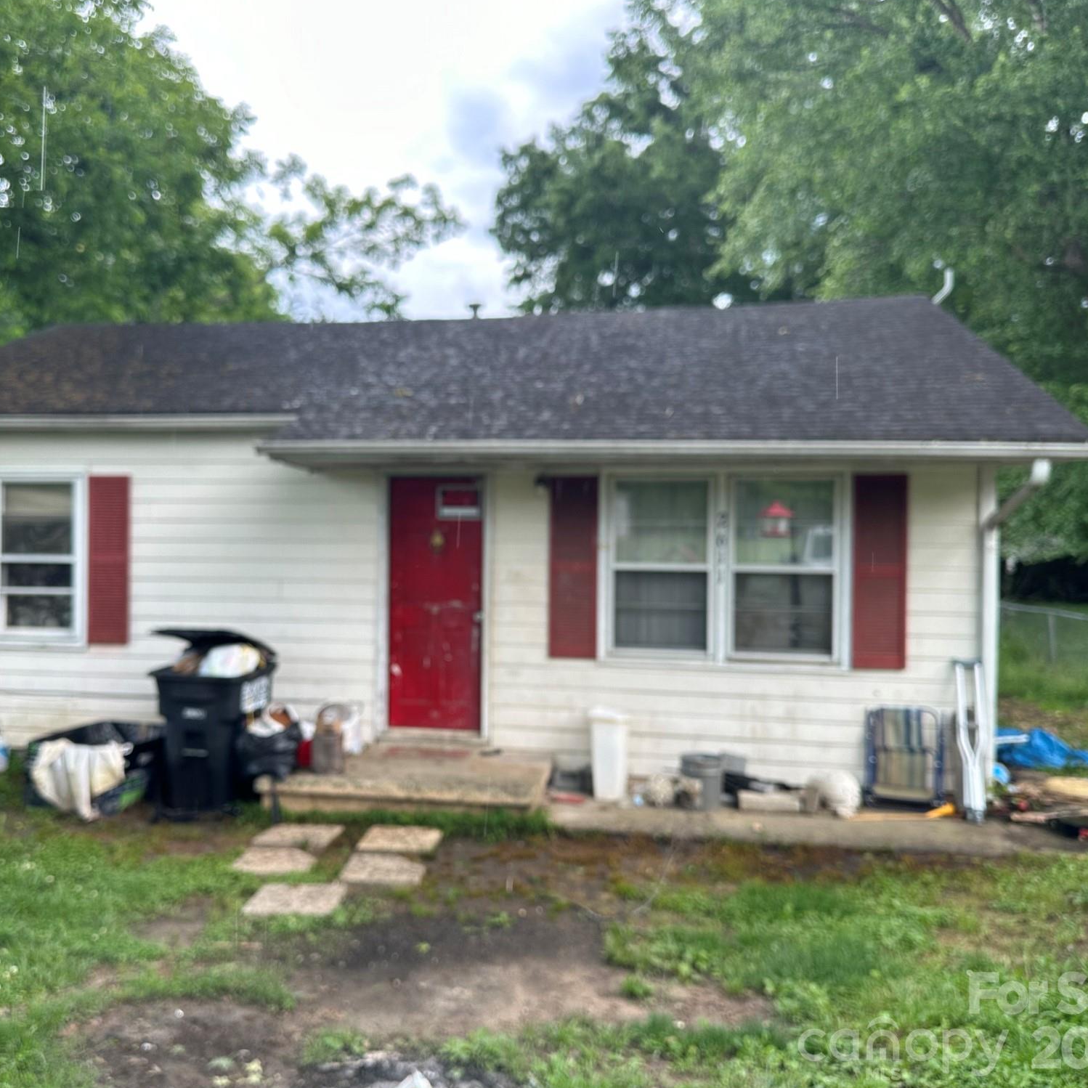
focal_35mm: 29
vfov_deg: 55.6
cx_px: 465
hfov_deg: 55.4
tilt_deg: -1.8
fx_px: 1031
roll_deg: -0.1
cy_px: 551
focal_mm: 6.86
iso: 80
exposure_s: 1/182
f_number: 1.78
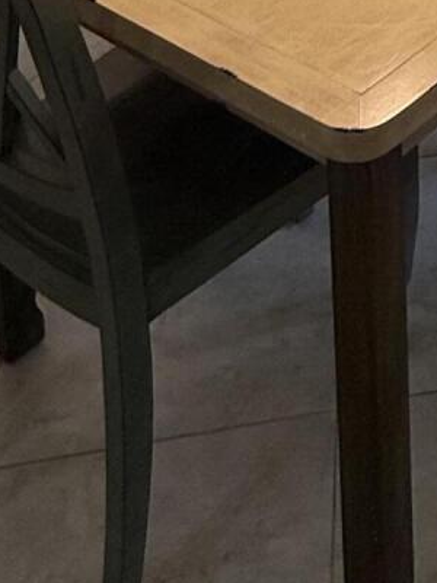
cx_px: 619
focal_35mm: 70
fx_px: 1178
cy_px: -449
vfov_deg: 20.3
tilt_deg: -9.8
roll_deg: -1.0
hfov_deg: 18.9
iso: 125
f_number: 2.2
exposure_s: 1/120
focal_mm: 2.22
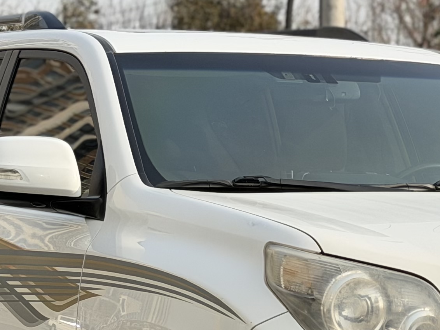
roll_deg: +0.5
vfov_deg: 8.7
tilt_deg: -2.7
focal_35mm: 171
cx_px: 349
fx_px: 2174
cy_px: 285
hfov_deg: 11.5
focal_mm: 6.76
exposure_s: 1/1838
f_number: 1.78
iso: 64
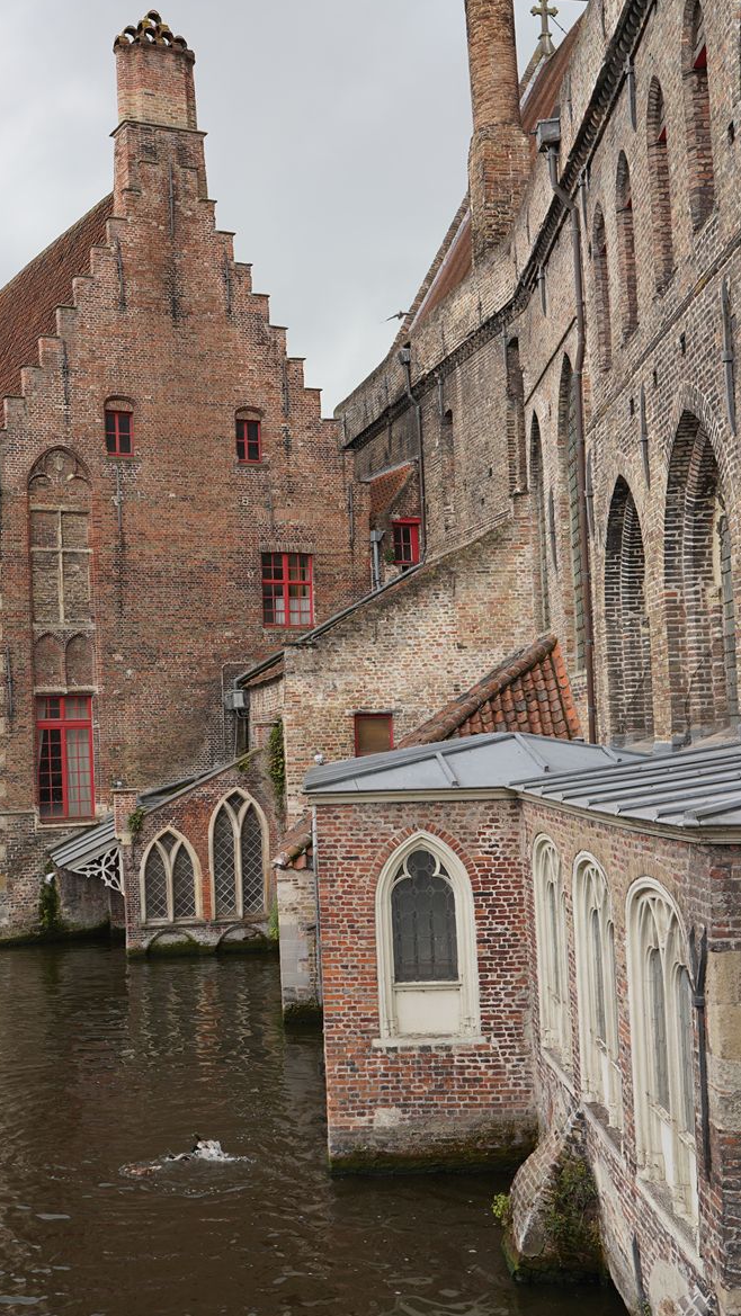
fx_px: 1501
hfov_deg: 27.2
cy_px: 670
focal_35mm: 43
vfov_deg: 47.3
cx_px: 145
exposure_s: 1/100
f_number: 5
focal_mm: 24
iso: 100
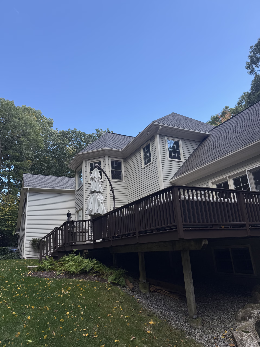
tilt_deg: +19.6
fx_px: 240
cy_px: 174
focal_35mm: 24
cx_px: 130
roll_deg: +4.2
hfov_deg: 56.8
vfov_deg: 71.6
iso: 80
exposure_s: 1/1075
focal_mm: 6.76
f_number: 1.78
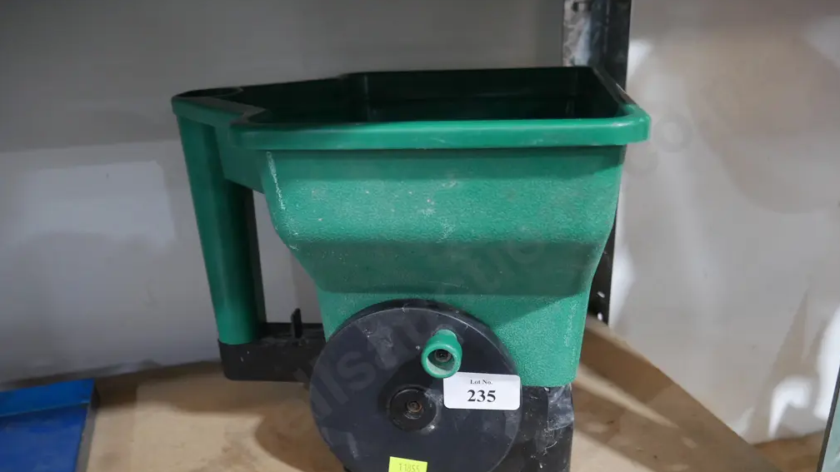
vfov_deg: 37.3
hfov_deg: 62.6
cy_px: 317
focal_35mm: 31
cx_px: 426
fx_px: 690
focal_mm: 14
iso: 1600
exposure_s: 1/60
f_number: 3.5
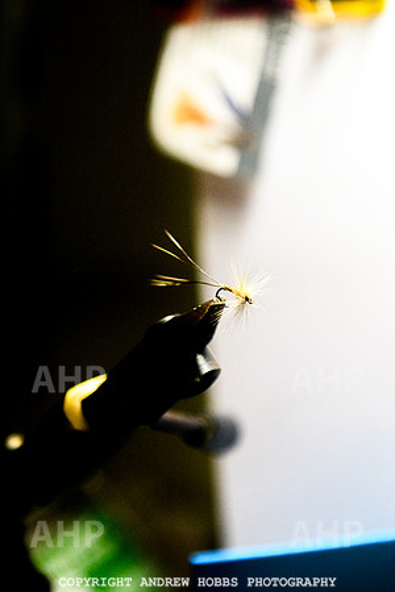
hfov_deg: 13.0
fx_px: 1728
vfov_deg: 19.5
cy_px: 296
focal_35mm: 105
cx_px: 134
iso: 1600
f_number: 3.2
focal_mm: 70
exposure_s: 1/1250
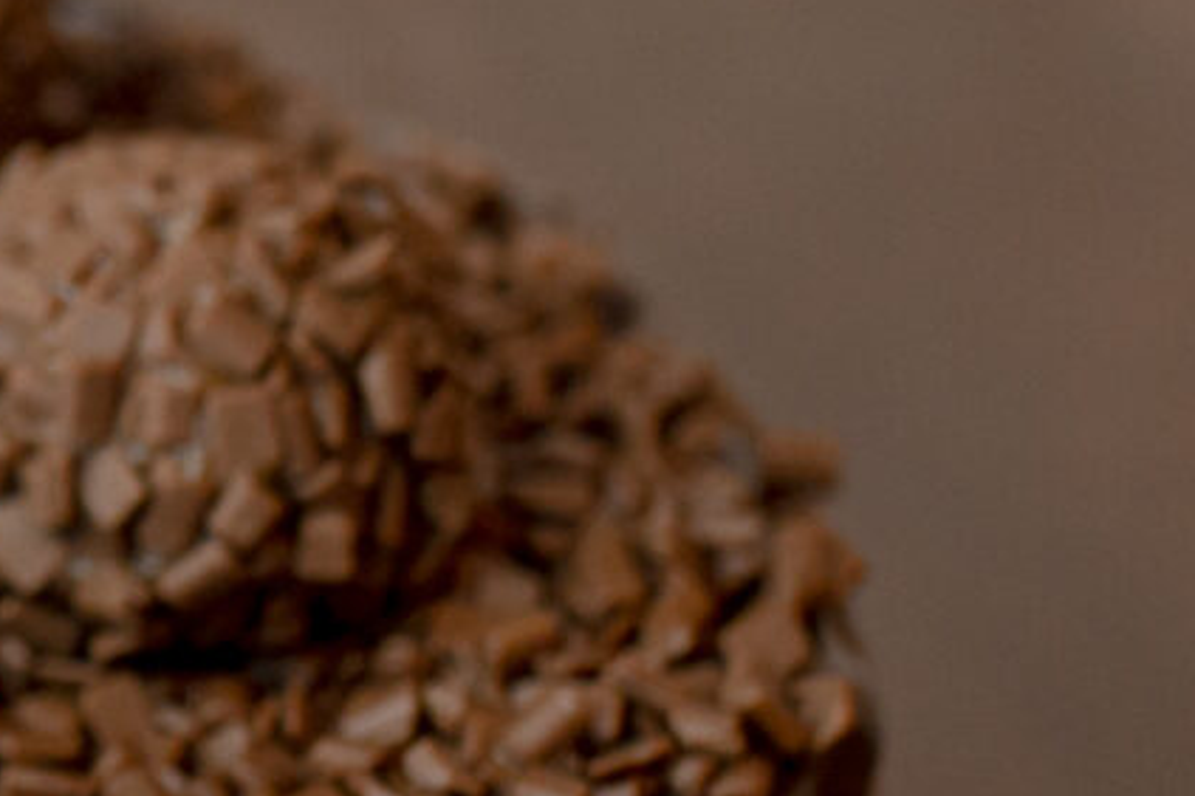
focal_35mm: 212
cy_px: 569
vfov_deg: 6.5
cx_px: -1059
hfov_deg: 9.2
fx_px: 7037
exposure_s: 1/160
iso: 800
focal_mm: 35
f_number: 4
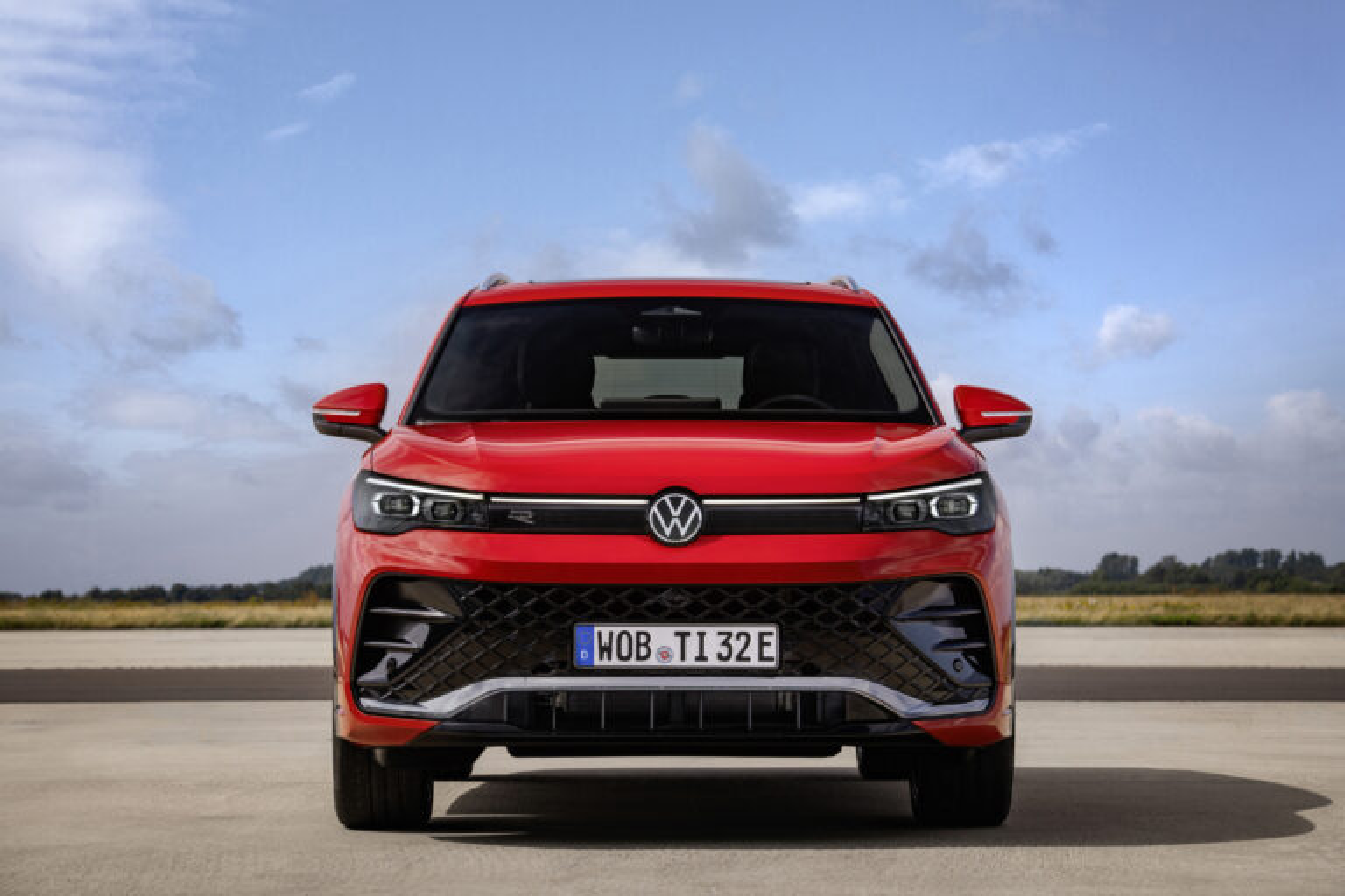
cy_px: 448
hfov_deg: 18.6
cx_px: 672
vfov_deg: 12.5
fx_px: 4109
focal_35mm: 110
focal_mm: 110
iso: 400
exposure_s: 1/200
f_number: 11
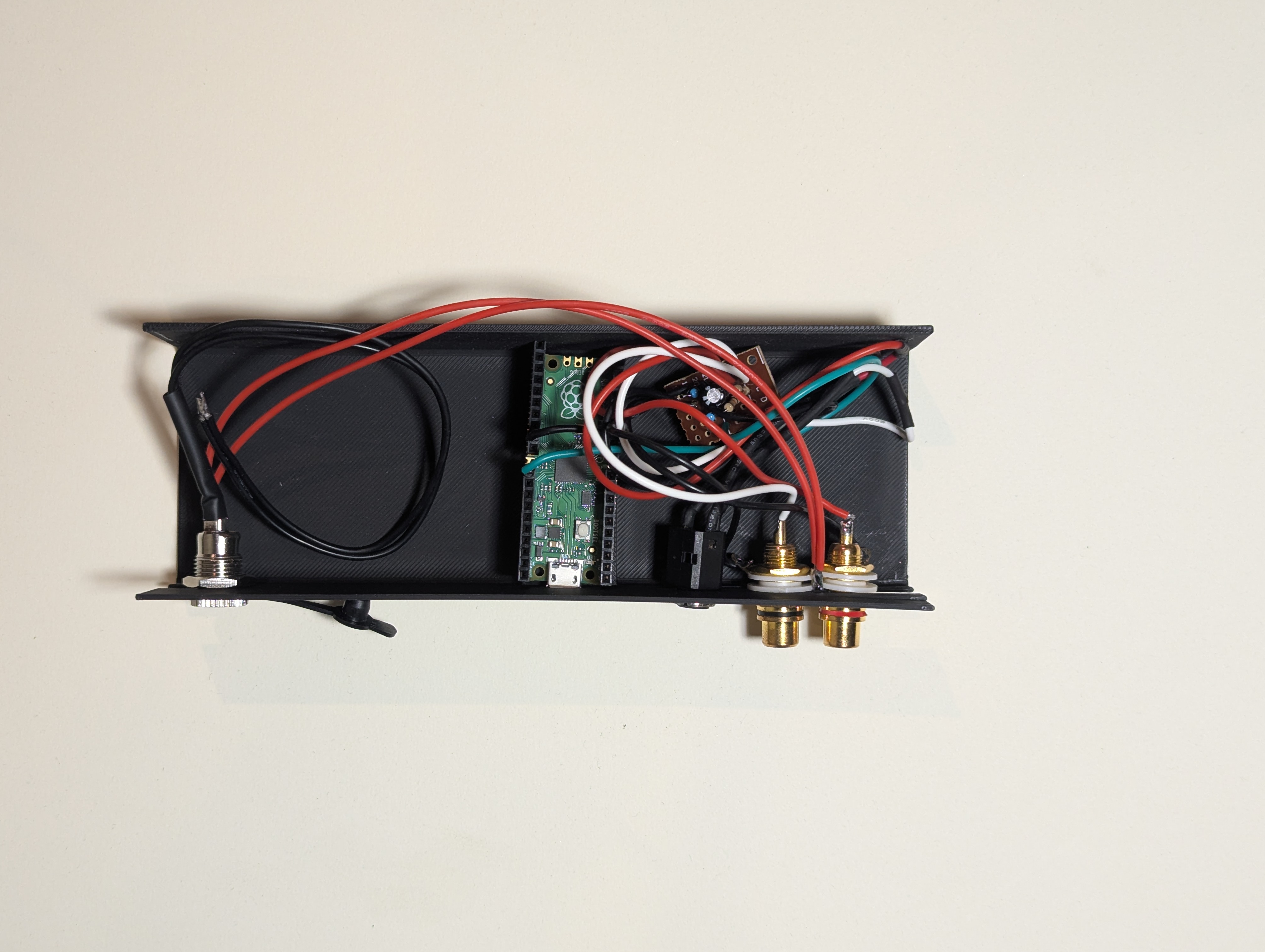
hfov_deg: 38.9
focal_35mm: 49
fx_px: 1793
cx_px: 640
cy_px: 480
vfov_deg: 29.7
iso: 90
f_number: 1.85
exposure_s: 1/40
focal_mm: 6.81
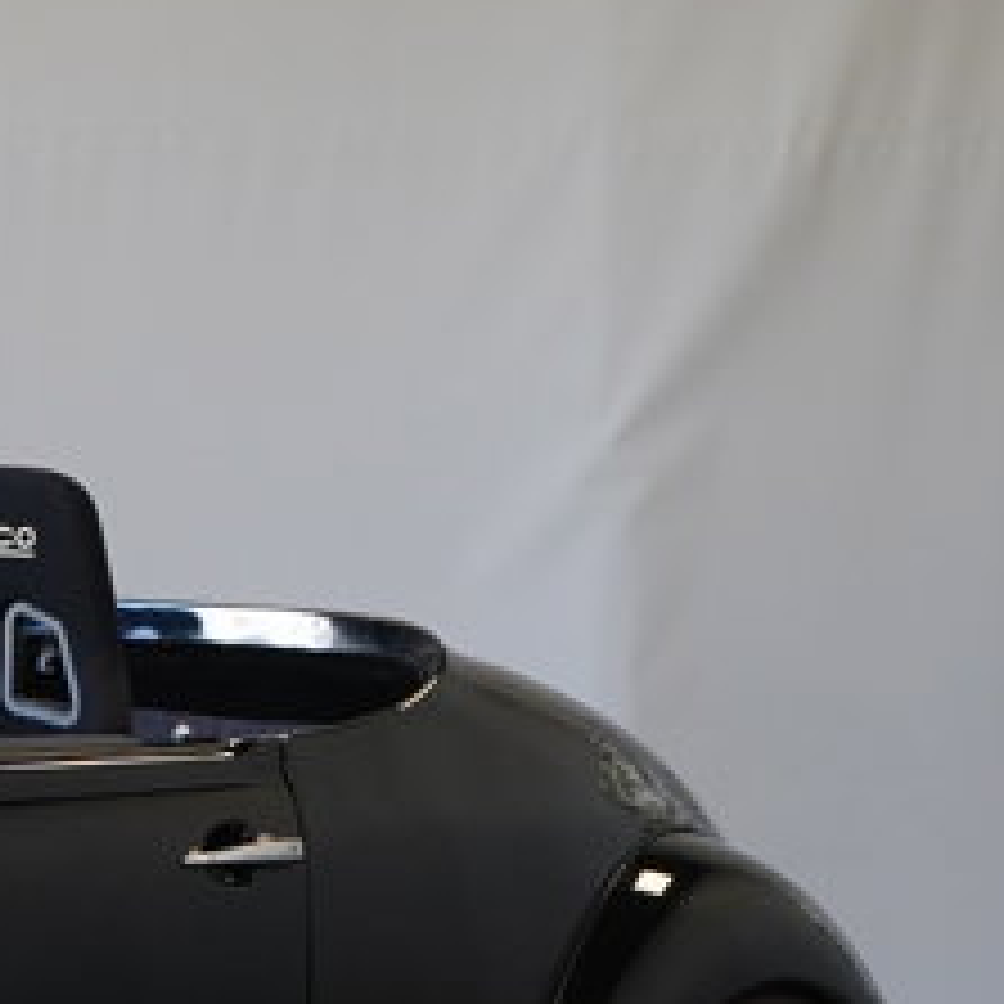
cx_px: -279
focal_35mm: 224
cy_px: 621
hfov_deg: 7.7
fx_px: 7350
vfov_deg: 7.8
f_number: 4.5
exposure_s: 1/160
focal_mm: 49
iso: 1250
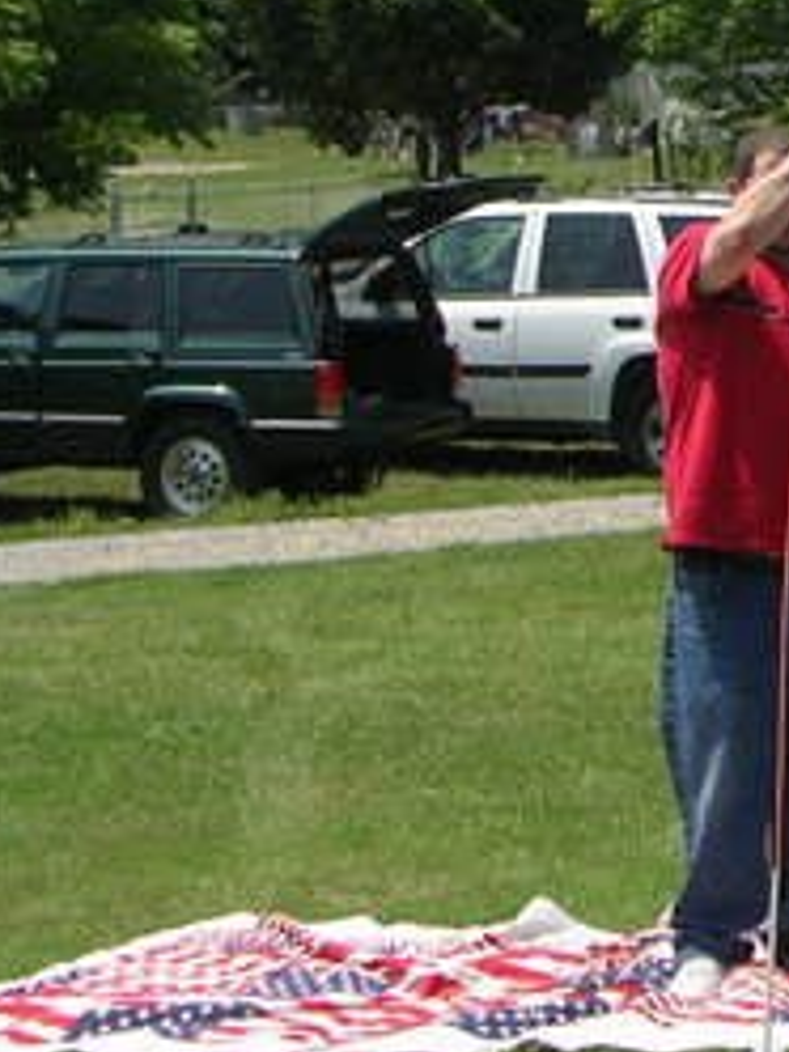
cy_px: 76
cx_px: 993
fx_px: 4711
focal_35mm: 155
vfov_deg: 12.6
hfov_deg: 9.4
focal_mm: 9.1
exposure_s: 1/682
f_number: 3.4
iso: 50
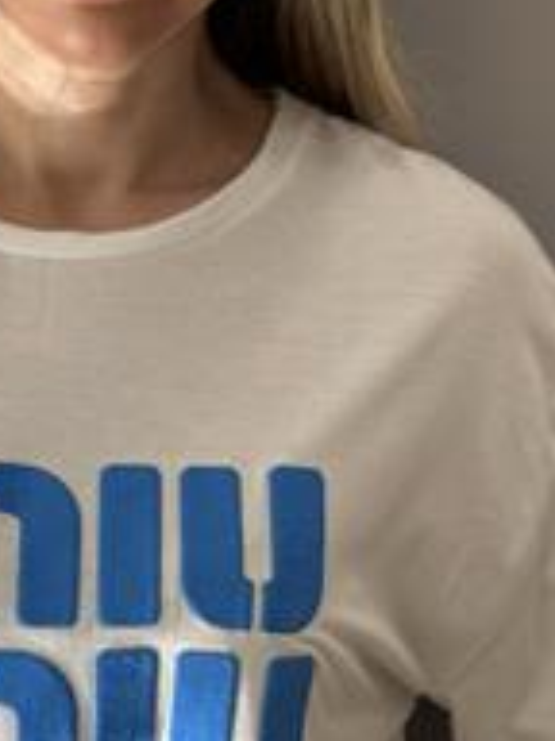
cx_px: 15
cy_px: 899
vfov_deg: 14.7
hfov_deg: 11.3
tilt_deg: -18.8
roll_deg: -0.9
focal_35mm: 130
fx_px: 2779
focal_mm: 6.86
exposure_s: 1/709
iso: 80
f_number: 1.78
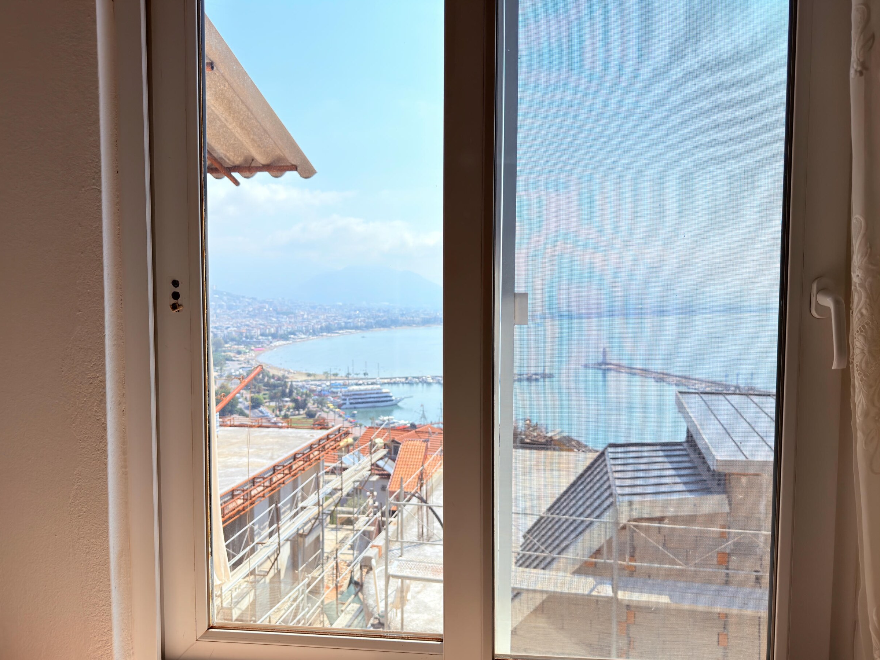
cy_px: 341
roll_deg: +0.3
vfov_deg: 54.9
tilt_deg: -2.2
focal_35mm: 25
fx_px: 636
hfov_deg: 69.4
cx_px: 434
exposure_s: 1/3610
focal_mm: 6.76
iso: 64
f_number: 1.78
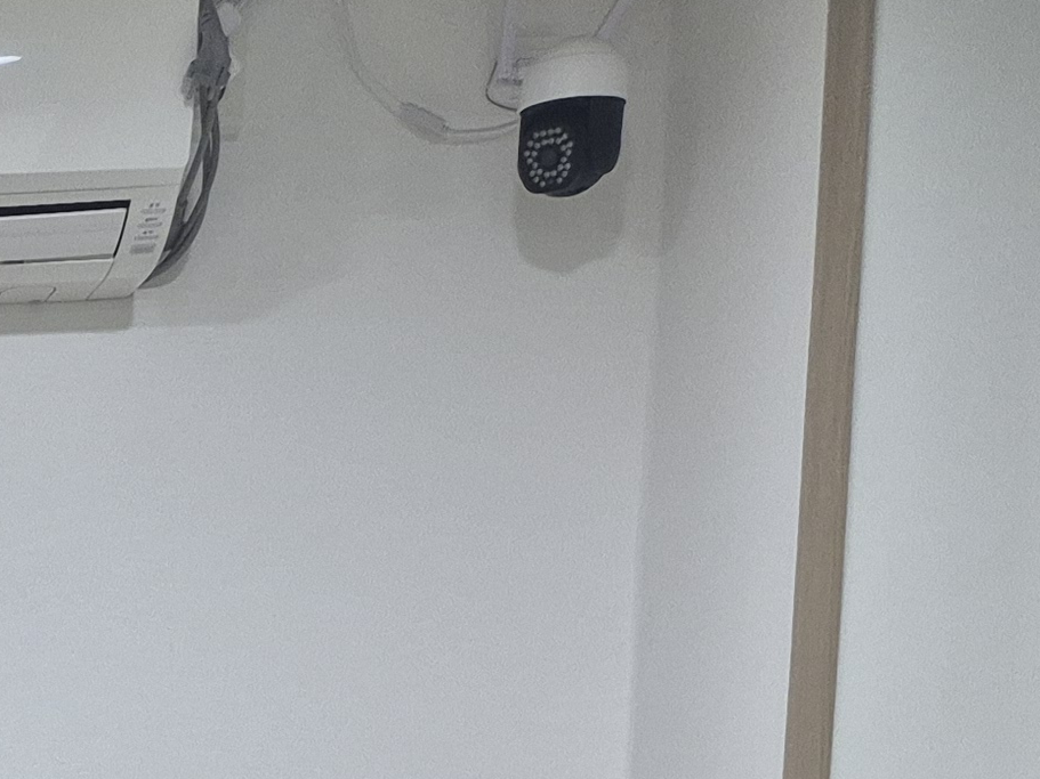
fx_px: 3034
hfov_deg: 16.3
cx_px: -853
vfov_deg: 12.9
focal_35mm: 101
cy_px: 1535
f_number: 1.8
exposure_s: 1/120
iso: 200
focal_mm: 5.4
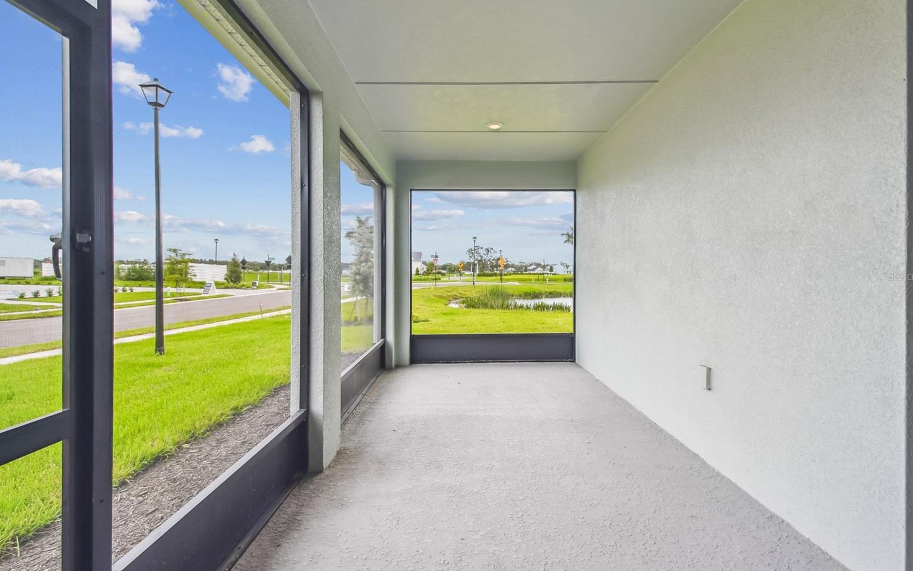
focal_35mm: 16
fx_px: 398
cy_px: 276
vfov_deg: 71.2
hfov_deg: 97.8
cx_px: 462
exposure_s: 1/320
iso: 100
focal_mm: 10
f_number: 7.1
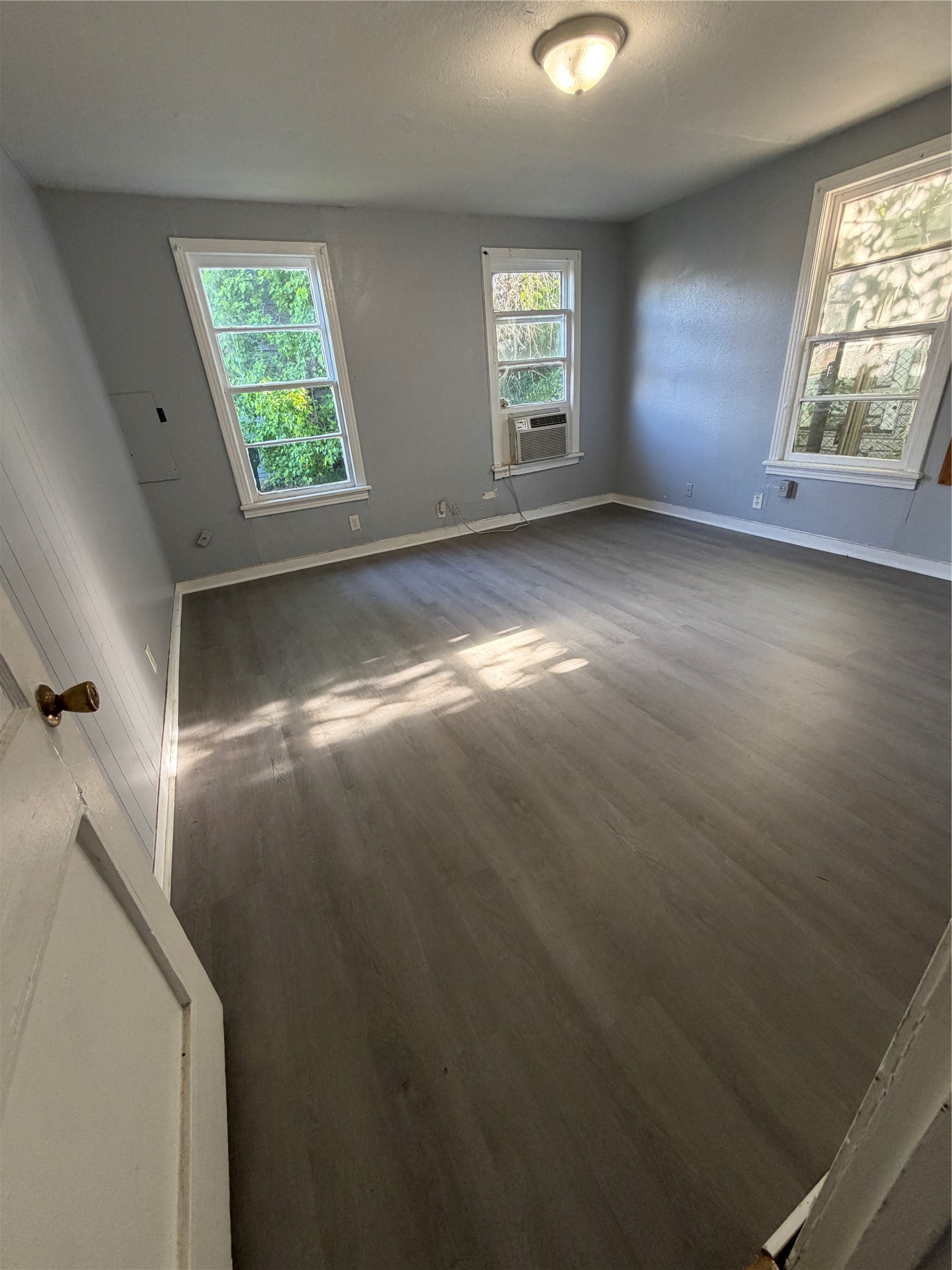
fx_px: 513
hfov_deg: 85.7
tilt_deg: -25.7
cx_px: 476
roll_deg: +4.7
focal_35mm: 14
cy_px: 635
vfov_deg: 102.1
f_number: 2.2
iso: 200
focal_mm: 2.22
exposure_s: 1/60
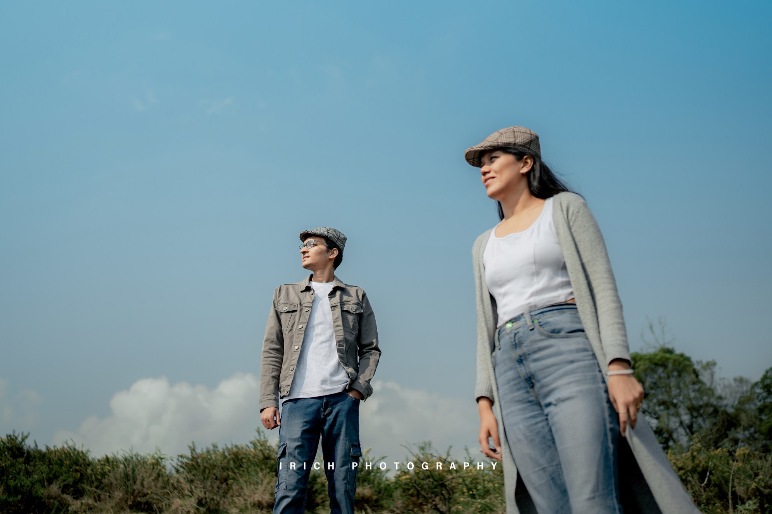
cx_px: 389
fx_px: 772
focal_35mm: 36
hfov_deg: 53.1
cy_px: 255
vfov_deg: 36.9
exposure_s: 1/5000
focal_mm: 35
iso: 100
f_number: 1.8
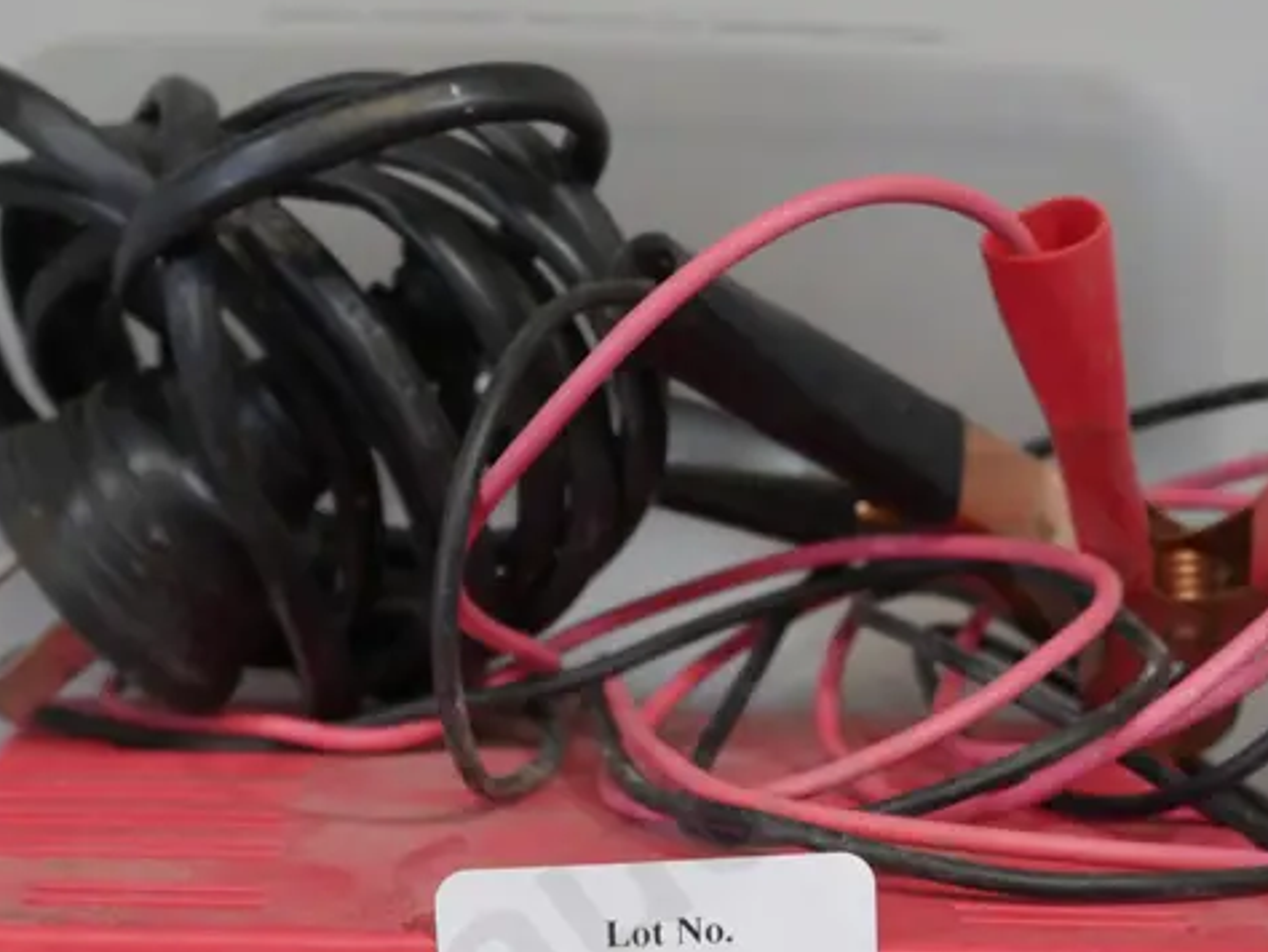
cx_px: 634
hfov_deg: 20.6
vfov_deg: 15.4
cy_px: 876
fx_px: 3482
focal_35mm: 95
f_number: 4.7
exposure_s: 1/60
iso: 1000
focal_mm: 22
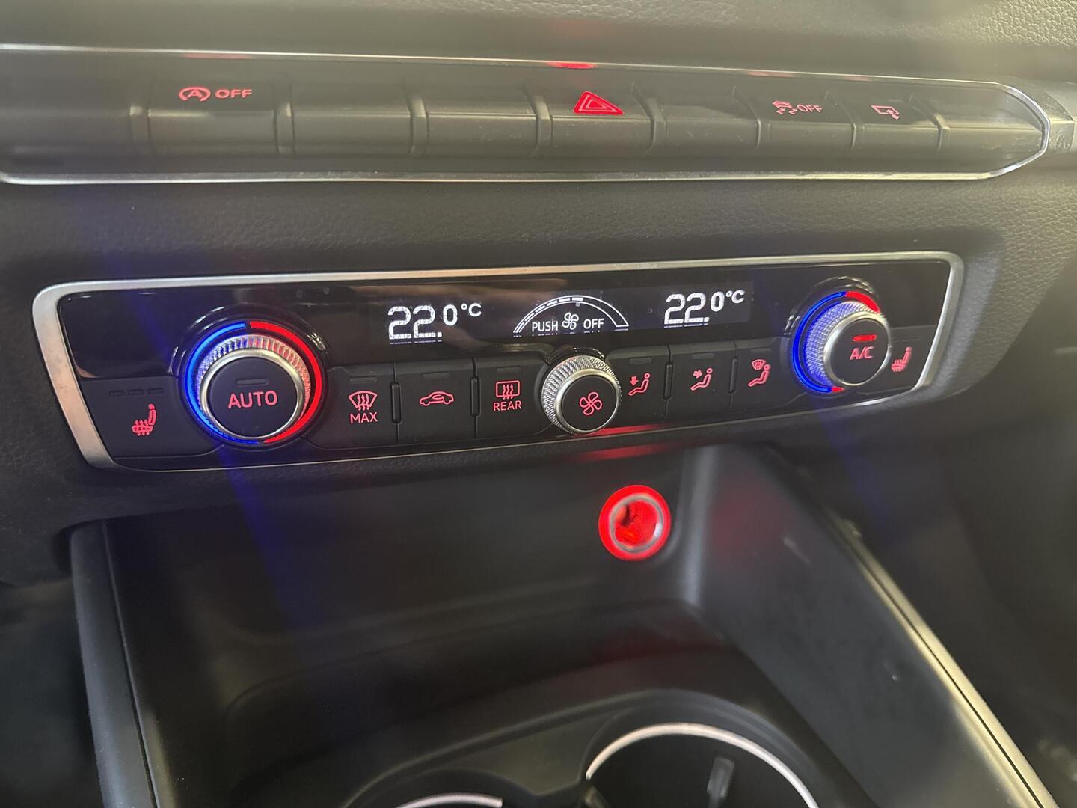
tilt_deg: -22.3
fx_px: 747
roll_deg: -2.0
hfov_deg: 71.6
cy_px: 404
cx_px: 538
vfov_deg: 56.8
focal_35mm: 24
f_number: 1.78
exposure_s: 1/39
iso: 800
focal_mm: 6.76
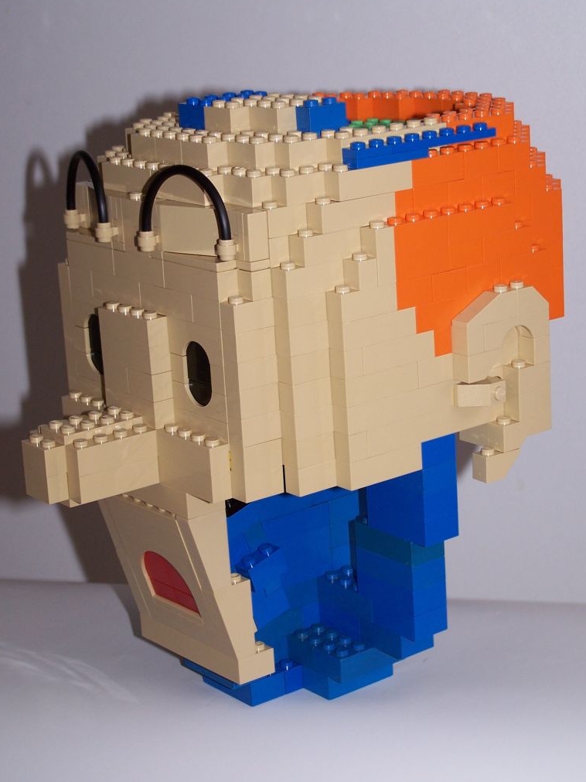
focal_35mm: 76
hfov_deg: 19.4
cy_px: 388
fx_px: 1716
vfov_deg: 25.7
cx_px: 291
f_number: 3.2
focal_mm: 12.4
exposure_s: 1/90
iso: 80
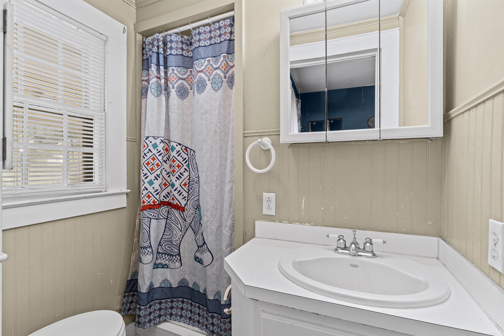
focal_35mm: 16
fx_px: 231
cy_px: 168
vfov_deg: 72.0
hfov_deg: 95.0
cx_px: 252
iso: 400
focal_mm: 11
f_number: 8
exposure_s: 1/4
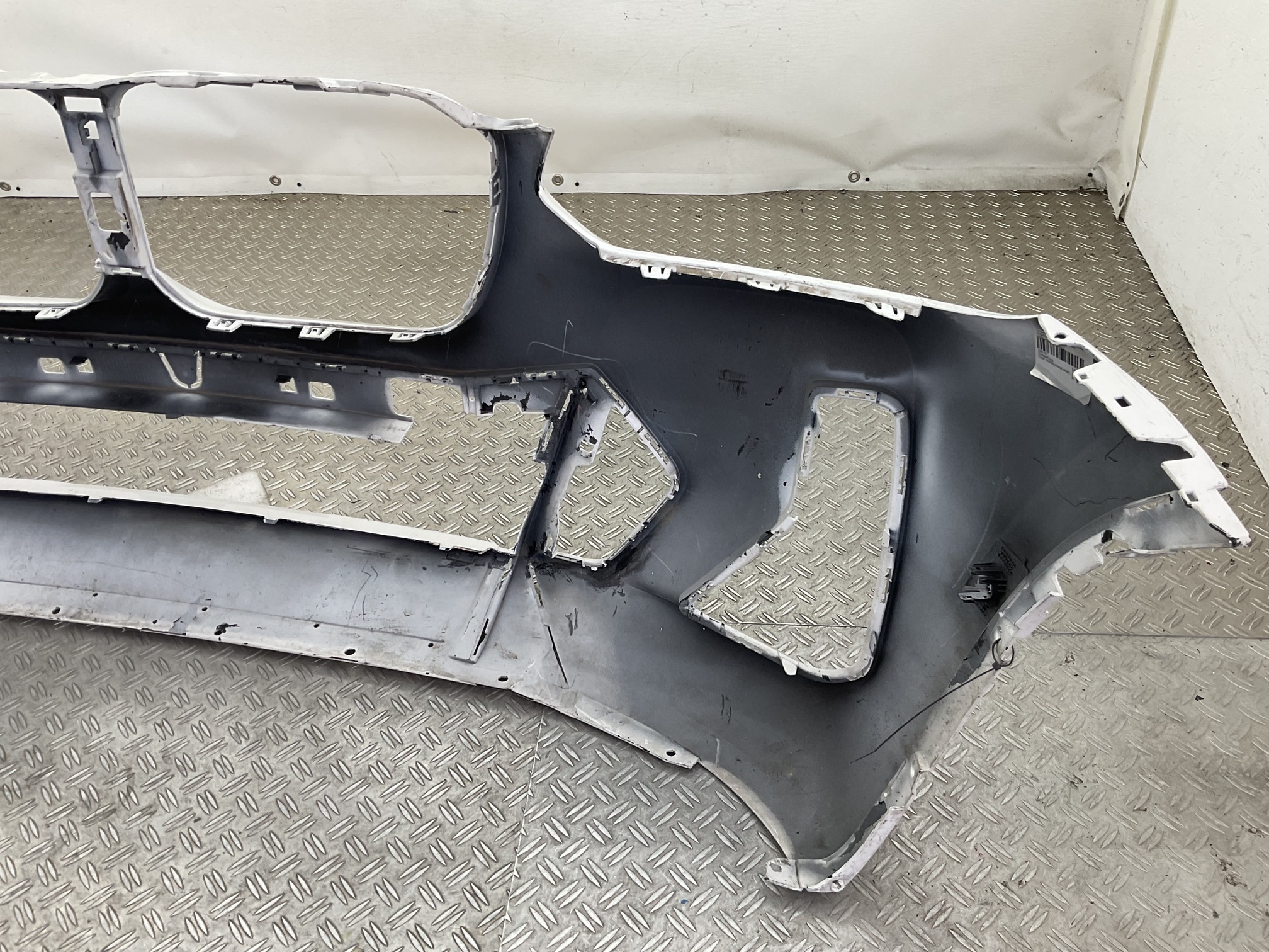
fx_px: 1063
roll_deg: +1.0
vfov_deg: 48.2
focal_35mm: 29
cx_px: 634
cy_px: 476
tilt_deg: -40.9
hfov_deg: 61.7
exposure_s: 1/100
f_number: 1.8
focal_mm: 3
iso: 20
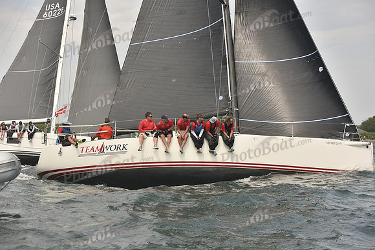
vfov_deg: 19.5
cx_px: 188
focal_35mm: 70
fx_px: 729
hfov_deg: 28.8
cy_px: 125
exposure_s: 1/640
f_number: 6.3
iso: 250
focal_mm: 70
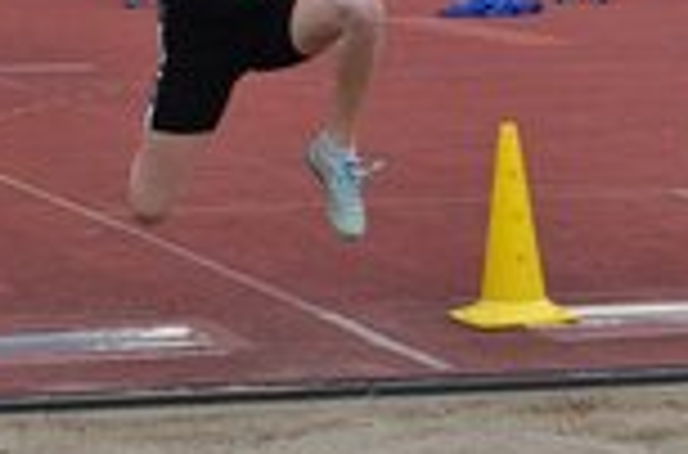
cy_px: 175
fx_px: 4121
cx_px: 121
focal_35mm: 216
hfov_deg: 9.5
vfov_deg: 6.3
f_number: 8
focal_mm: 55
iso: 200
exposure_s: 1/250
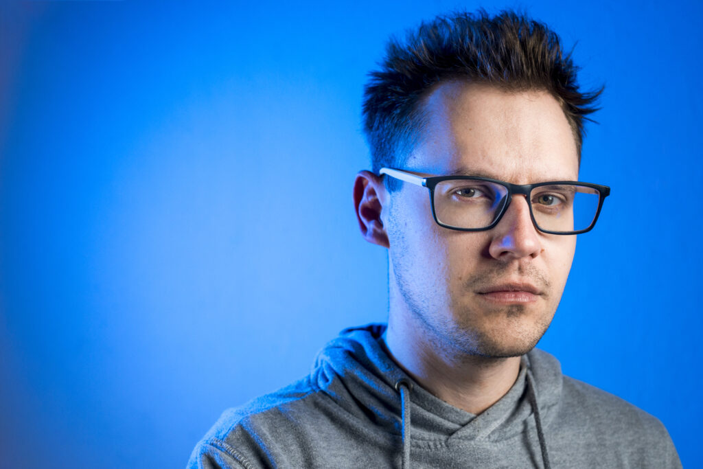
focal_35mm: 50
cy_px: 234
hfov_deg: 39.6
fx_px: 976
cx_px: 352
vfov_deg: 27.0
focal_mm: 50
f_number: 5
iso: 250
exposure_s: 1/160
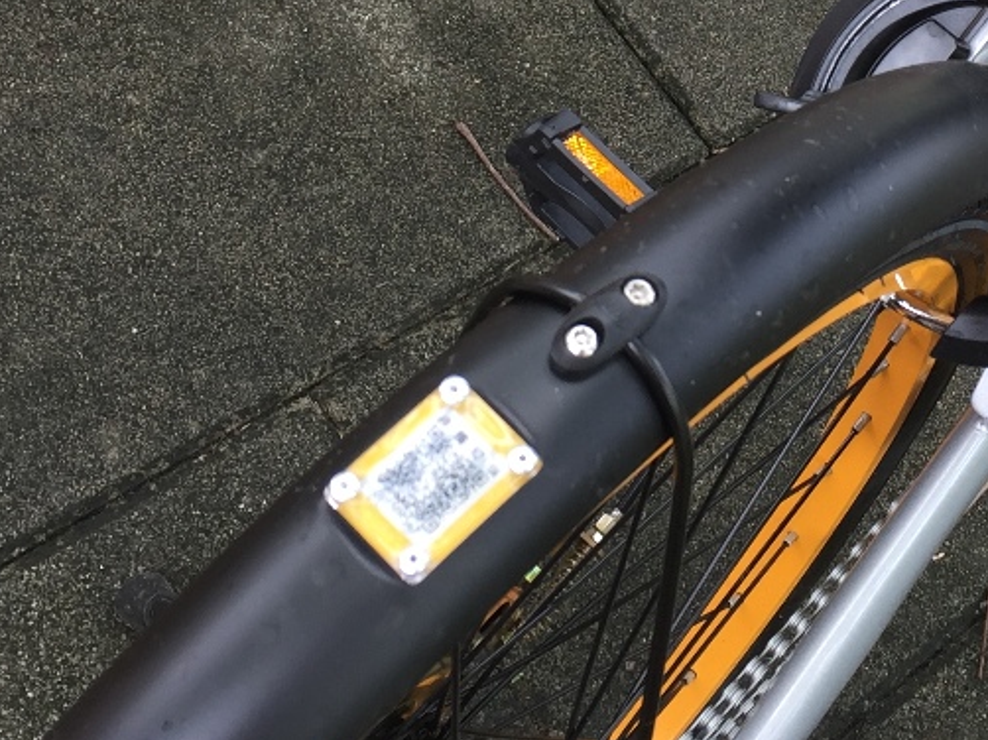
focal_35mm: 74
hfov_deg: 26.1
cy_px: -51
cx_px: 683
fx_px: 2111
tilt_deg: -45.4
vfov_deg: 19.2
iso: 32
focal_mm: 4.15
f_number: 2.2
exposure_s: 1/121
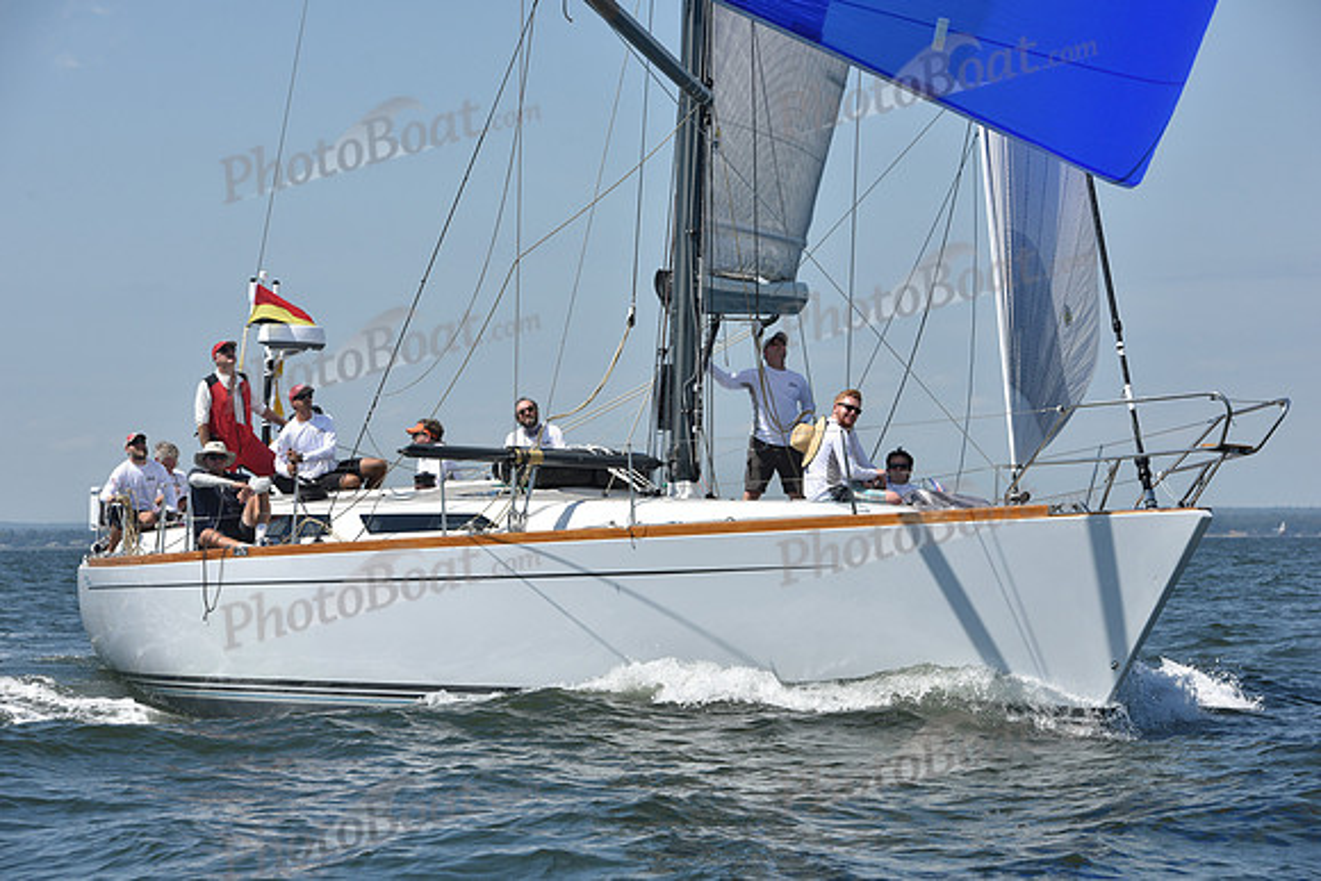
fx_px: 4404
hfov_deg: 17.1
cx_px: 660
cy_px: 440
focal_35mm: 120
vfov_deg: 11.4
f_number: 9
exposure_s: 1/1250
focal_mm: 120
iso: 250
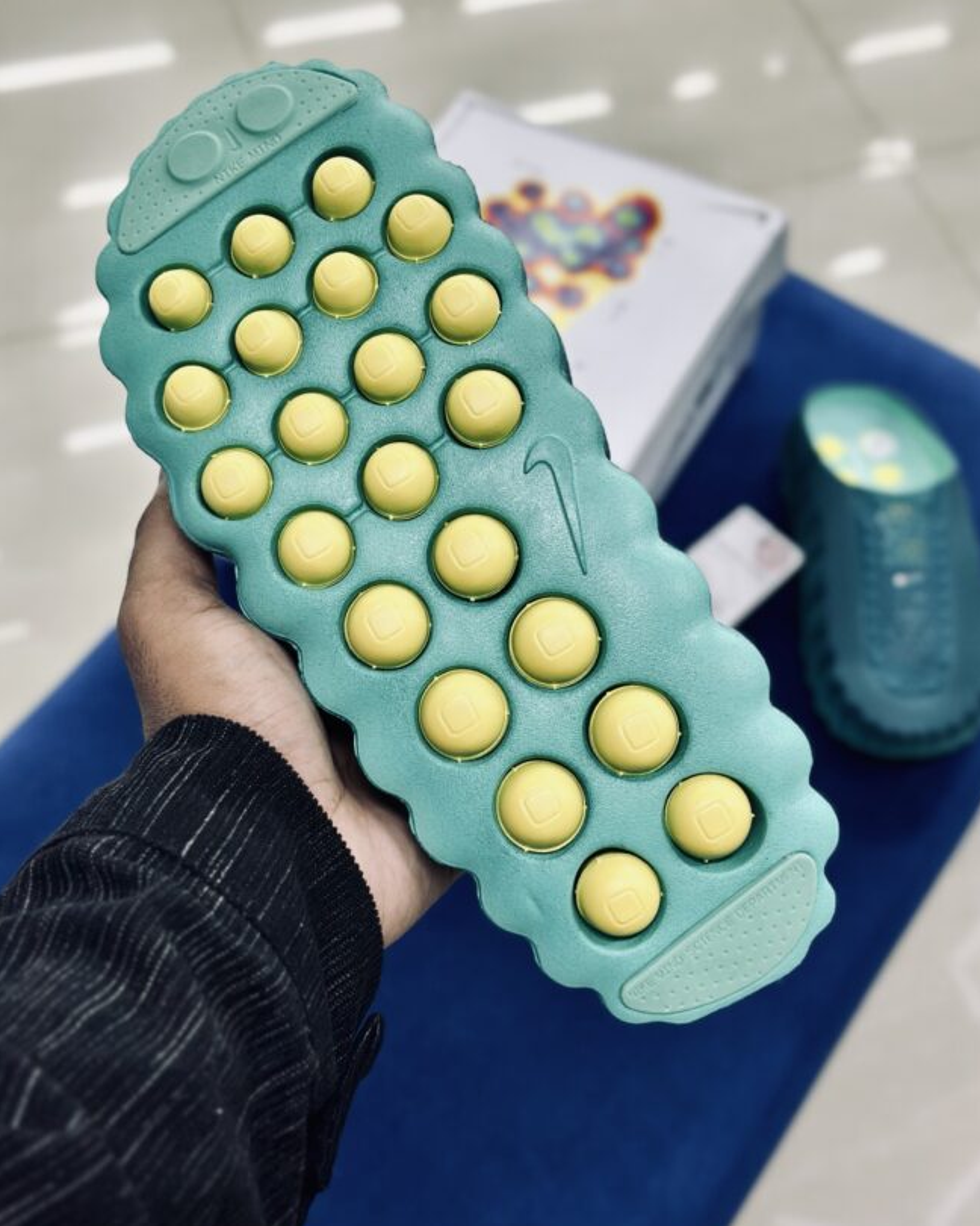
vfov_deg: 34.7
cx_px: 499
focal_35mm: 54
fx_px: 1958
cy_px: 549
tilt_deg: -52.8
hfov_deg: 28.1
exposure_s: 1/112
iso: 64
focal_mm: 6.86
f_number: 1.78
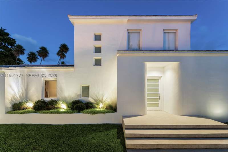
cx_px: 114
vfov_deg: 78.1
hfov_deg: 101.2
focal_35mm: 15
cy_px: 76
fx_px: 94
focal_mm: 14.8
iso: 320
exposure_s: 5
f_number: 9
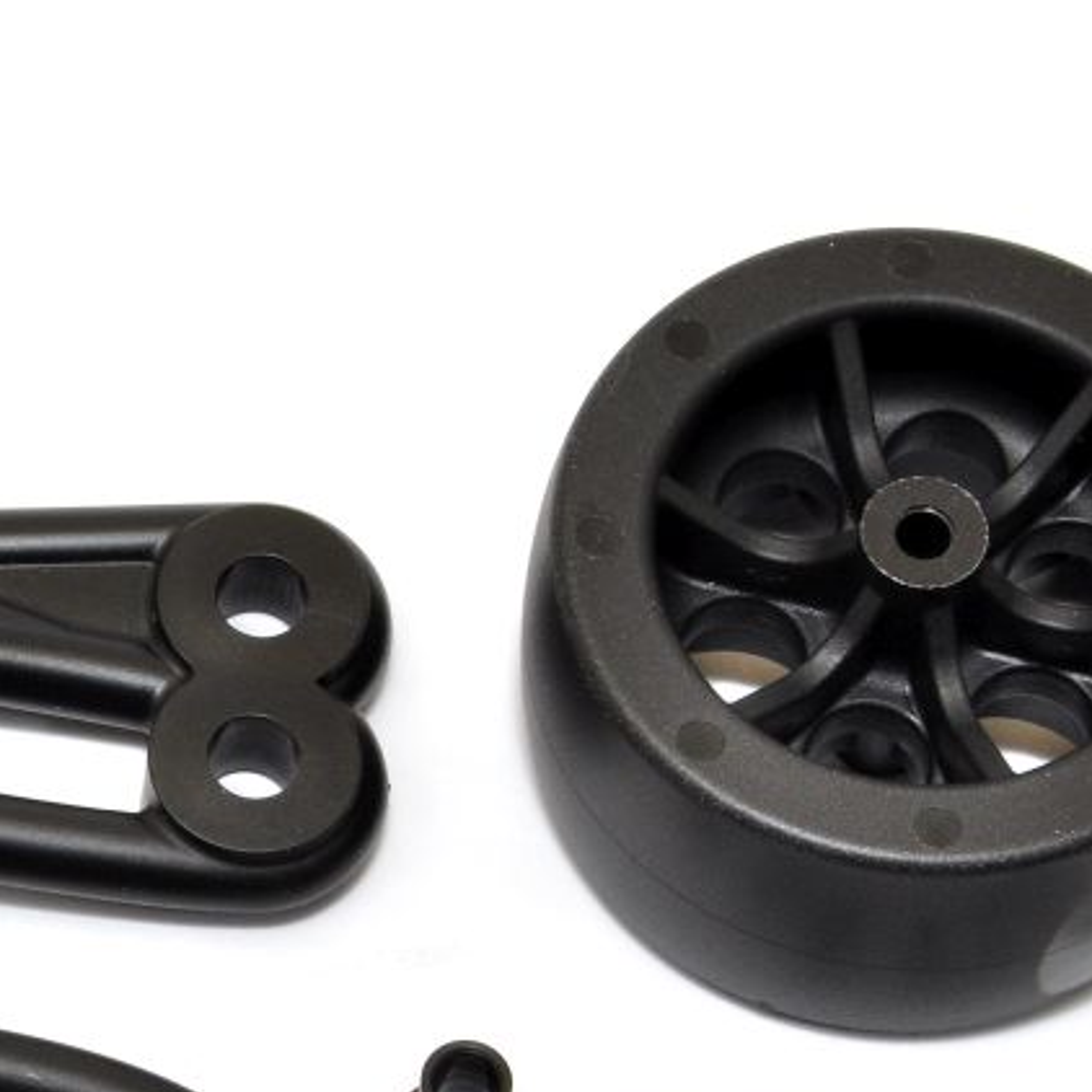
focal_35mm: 251
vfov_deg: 7.0
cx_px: -44
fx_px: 8969
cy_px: 807
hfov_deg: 6.9
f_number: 22
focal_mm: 65
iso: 400
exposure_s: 1/60
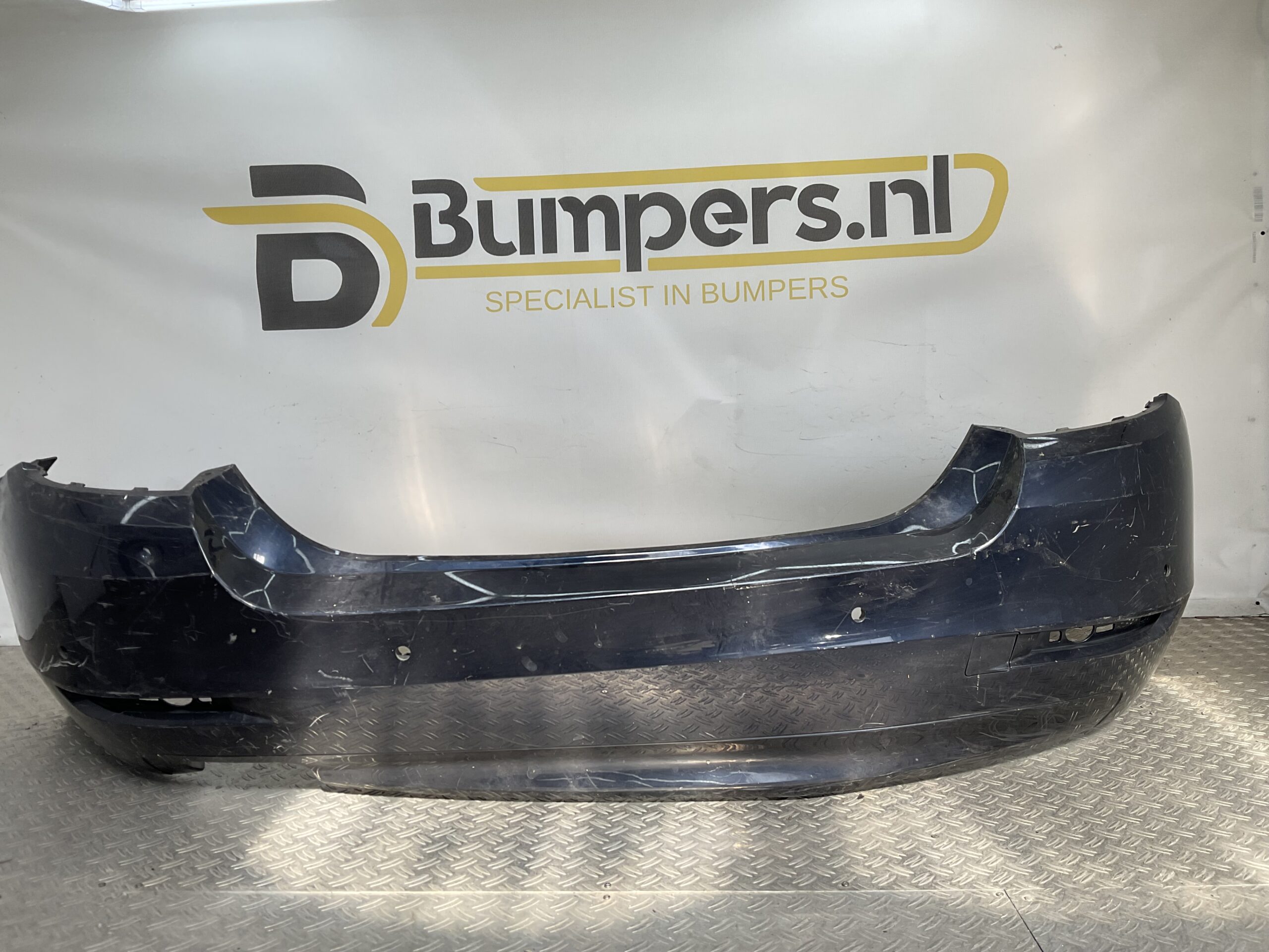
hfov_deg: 61.7
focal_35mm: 29
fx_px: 1063
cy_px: 476
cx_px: 634
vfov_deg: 48.2
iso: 16
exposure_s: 1/327
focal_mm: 3
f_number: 1.8
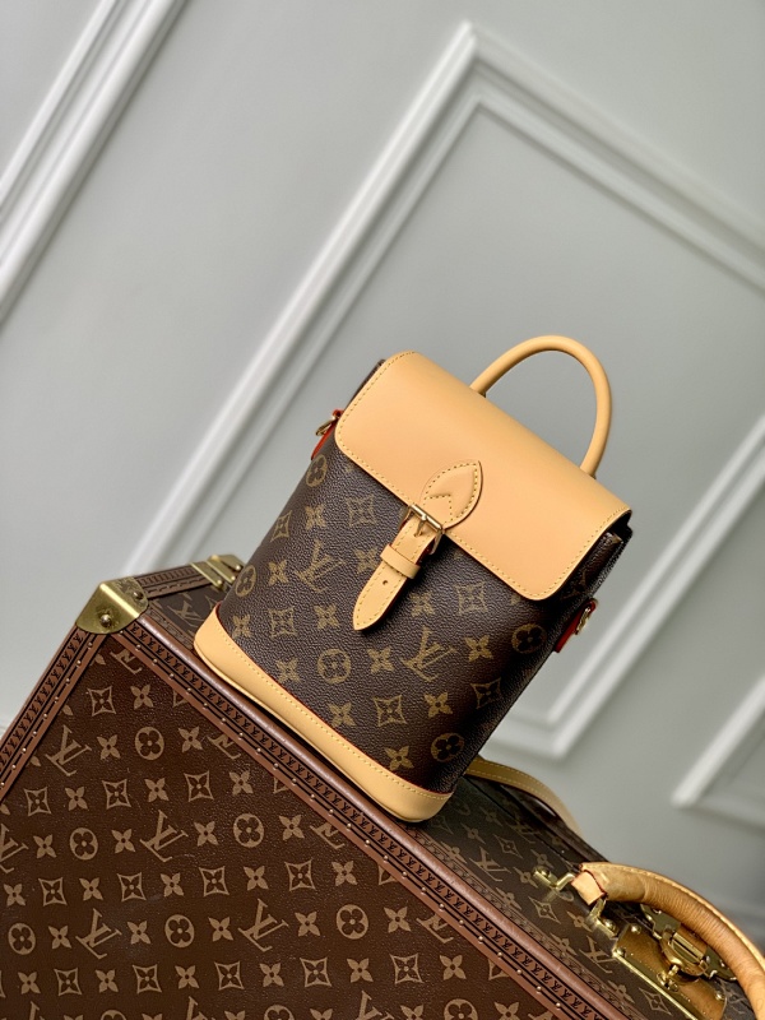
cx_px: 382
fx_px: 1532
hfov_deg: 28.0
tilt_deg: -13.9
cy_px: 510
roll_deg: -33.8
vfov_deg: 36.8
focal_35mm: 52
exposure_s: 1/122
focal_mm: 6
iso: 20
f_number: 2.4
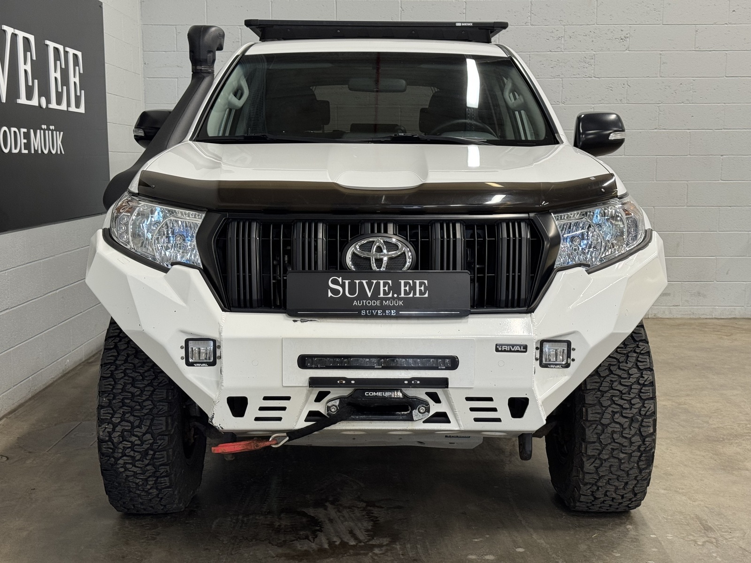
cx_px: 376
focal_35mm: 48
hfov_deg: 39.7
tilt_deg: -6.8
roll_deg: +0.5
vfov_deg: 30.3
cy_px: 282
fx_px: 1041
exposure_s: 1/50
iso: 64
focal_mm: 6.76
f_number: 1.78
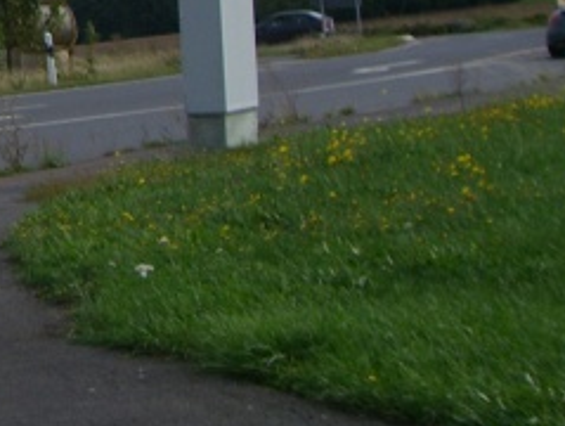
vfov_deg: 11.4
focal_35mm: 127
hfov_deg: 14.5
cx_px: -265
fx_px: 2076
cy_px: -104
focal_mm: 6.2
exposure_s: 1/640
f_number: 4.3
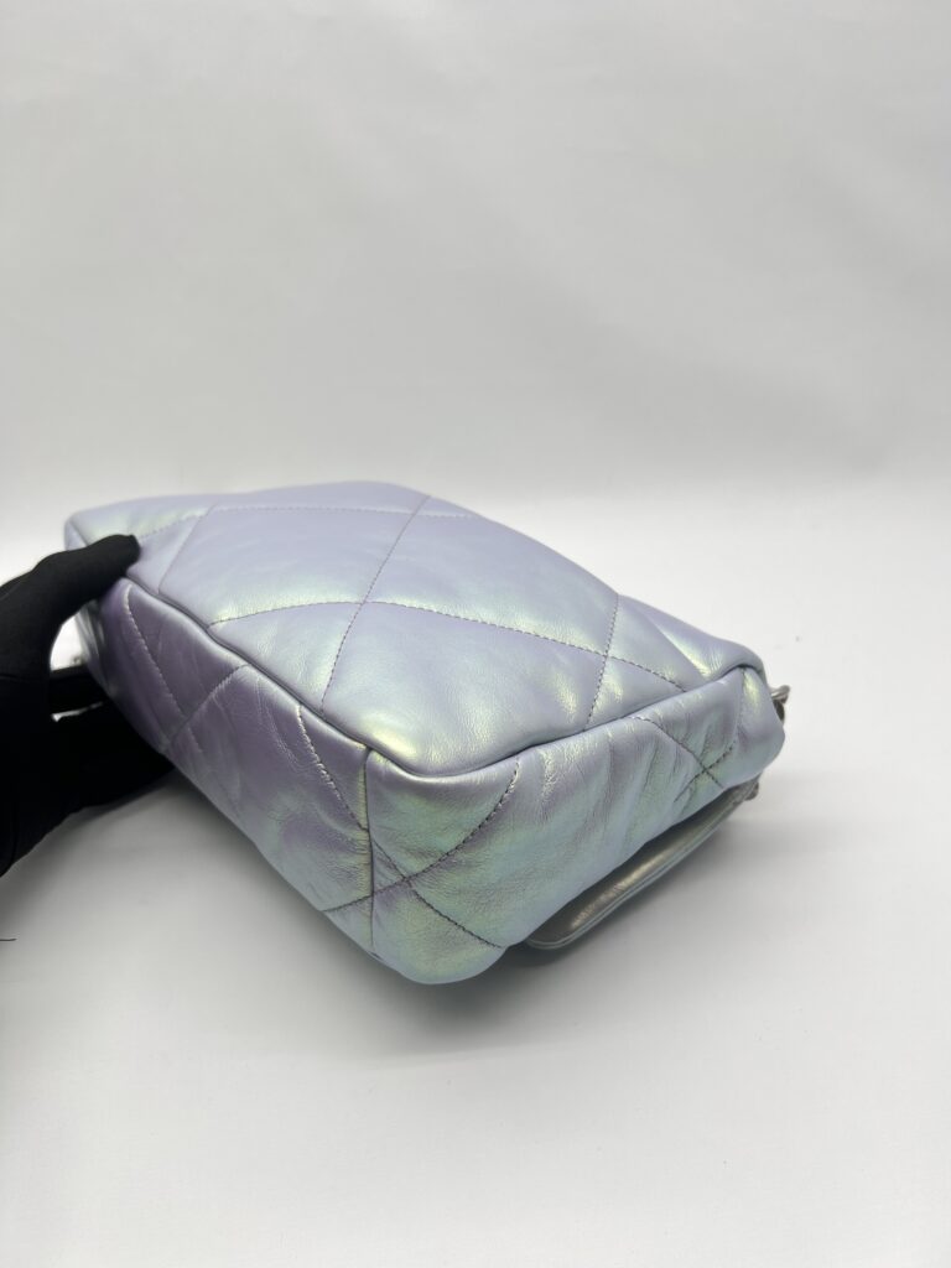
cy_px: 634
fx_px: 952
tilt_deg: -28.7
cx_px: 476
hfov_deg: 53.1
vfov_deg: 67.3
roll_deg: +1.2
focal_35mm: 26
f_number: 1.5
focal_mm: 5.7
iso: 32
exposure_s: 1/139
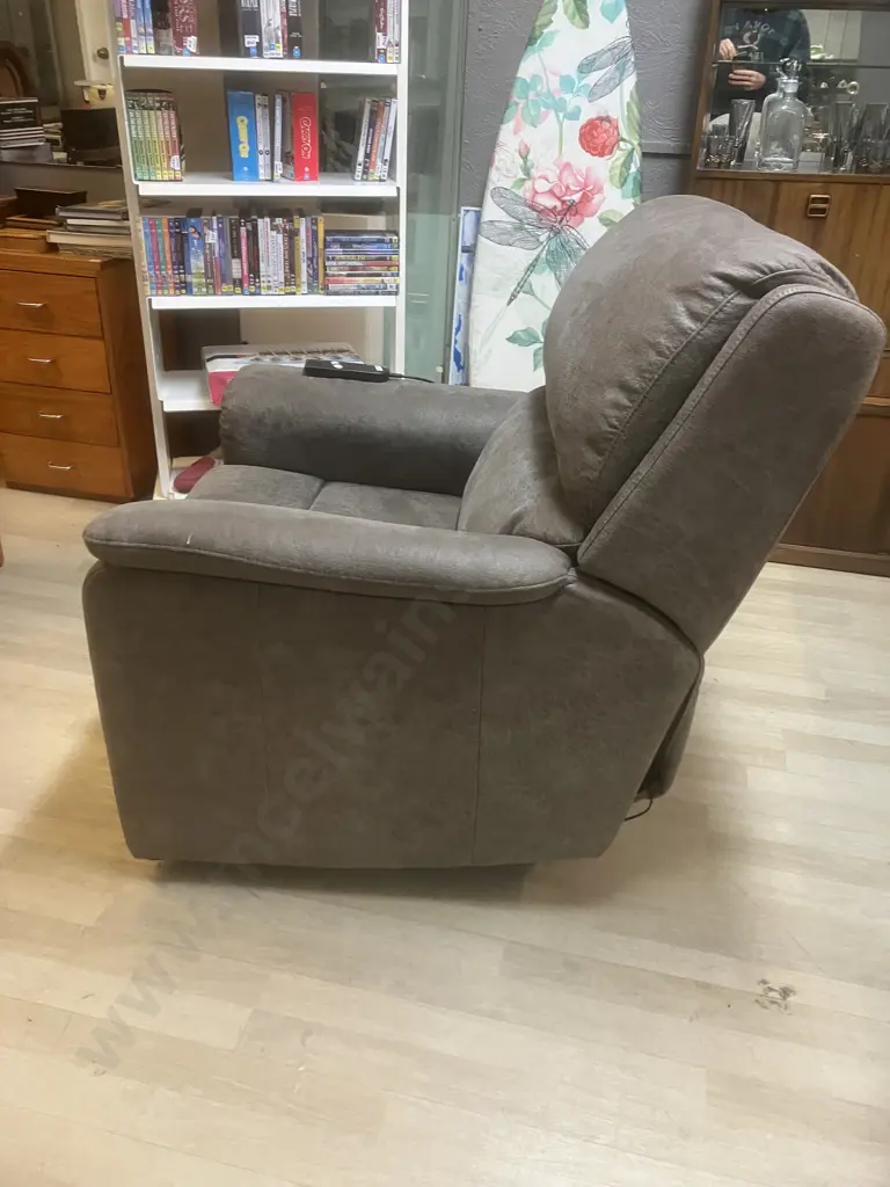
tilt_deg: -26.8
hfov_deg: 49.7
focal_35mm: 28
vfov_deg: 63.4
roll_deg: -2.3
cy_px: 594
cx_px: 445
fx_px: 960
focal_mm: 3.99
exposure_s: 1/50
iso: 200
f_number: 1.8
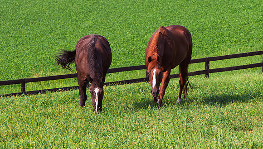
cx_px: 188
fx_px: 1685
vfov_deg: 5.1
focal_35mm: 241
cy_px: -13
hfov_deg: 8.9
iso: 100
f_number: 5.6
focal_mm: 110
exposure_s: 1/400
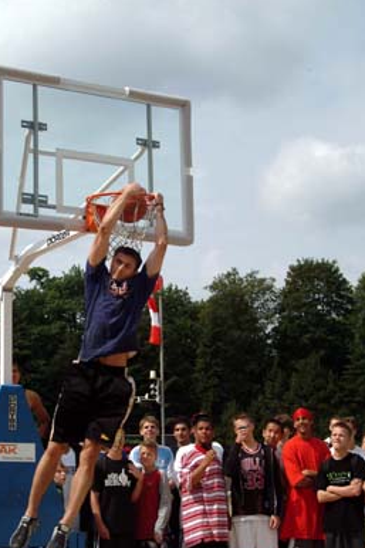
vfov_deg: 26.3
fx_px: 1172
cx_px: 156
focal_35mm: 77
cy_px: 339
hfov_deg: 17.7
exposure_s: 1/500
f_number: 11
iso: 200
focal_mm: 36
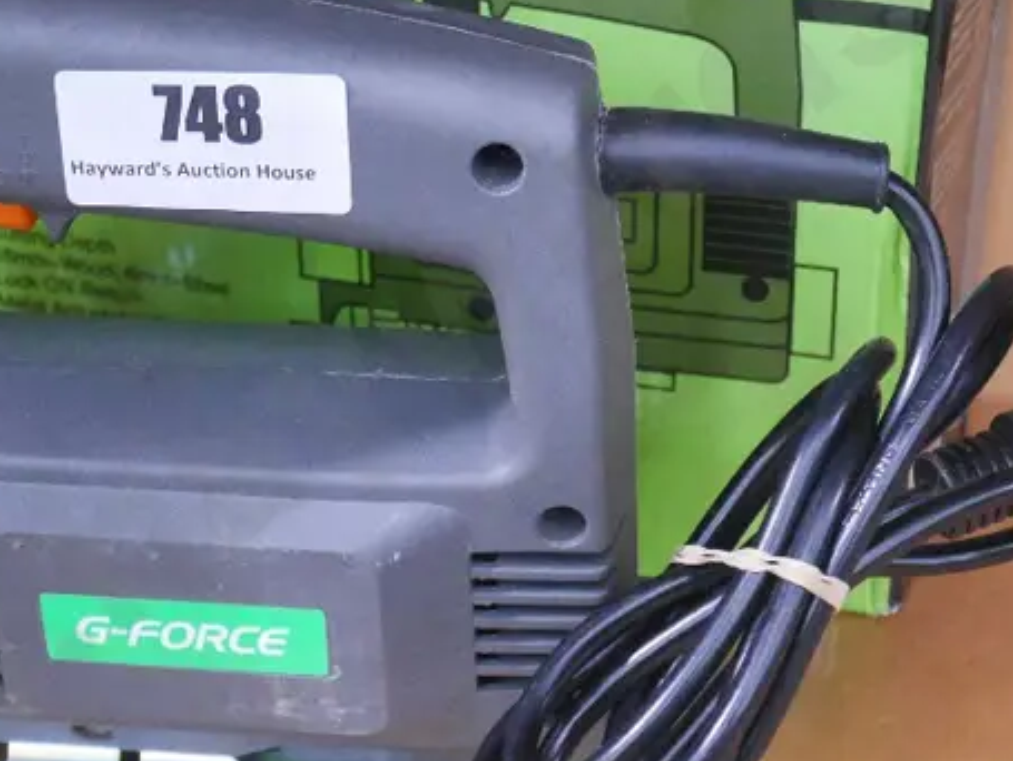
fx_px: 2636
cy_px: 275
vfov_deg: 16.4
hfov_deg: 21.8
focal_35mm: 90
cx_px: 501
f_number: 4.6
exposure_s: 1/20
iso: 3200
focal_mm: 20
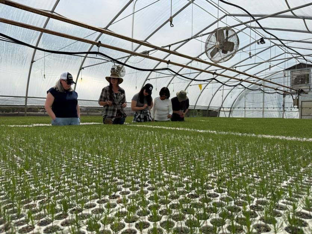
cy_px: 117
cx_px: 156
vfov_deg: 56.8
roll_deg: +0.1
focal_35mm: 24
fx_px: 216
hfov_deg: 71.6
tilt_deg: +0.1
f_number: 1.78
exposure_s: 1/9091
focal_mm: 6.76
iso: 80
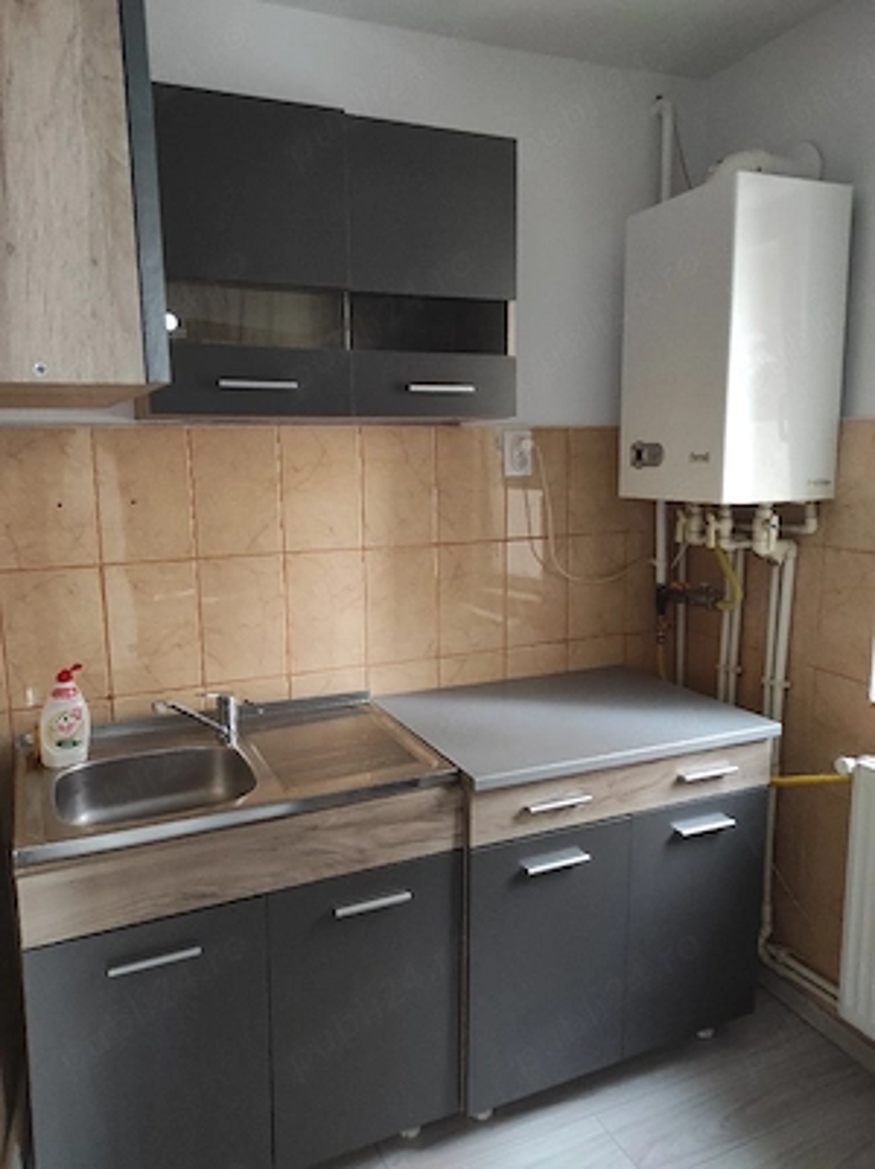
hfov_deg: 54.8
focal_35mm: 25
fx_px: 844
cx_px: 438
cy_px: 584
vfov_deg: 69.4
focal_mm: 5.43
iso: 1413
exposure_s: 1/20
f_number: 1.89
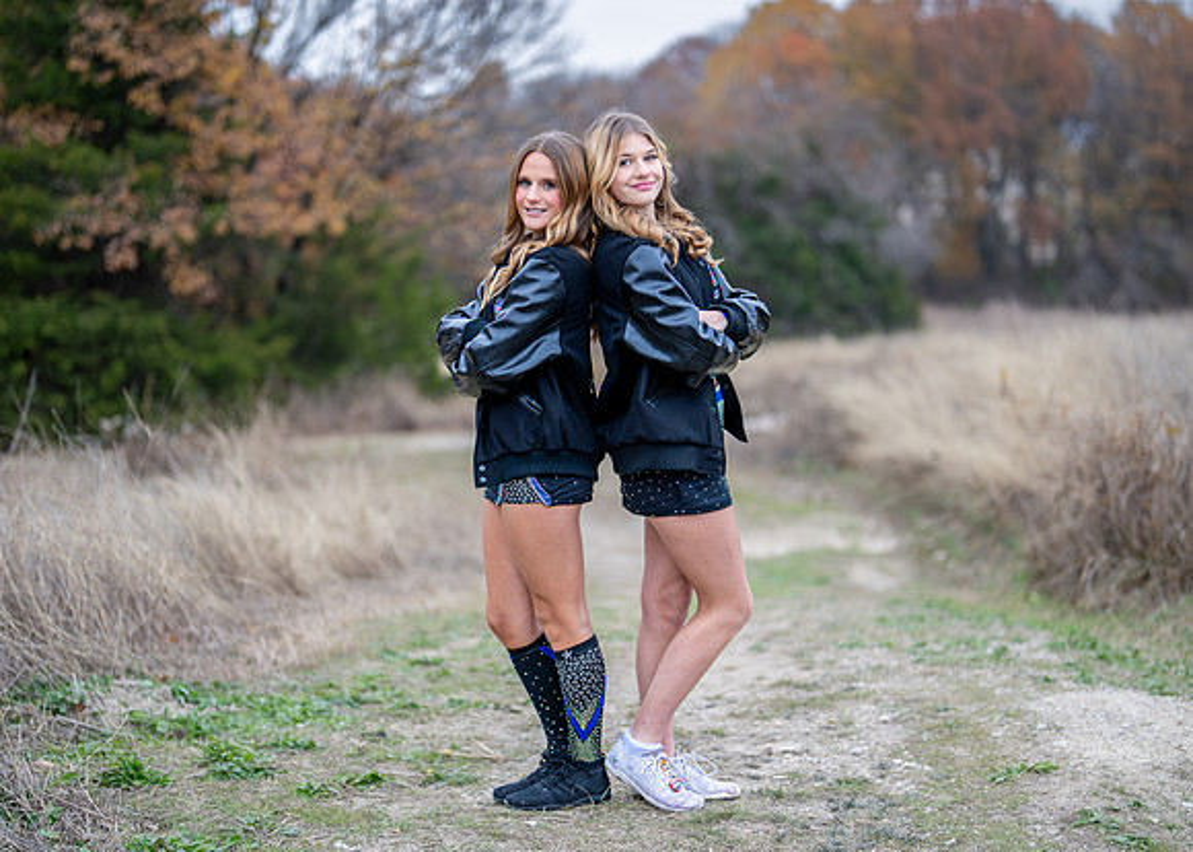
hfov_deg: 30.4
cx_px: 595
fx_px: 2199
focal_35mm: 65
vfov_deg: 21.9
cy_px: 467
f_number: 1.2
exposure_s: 1/1000
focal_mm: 50
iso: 400
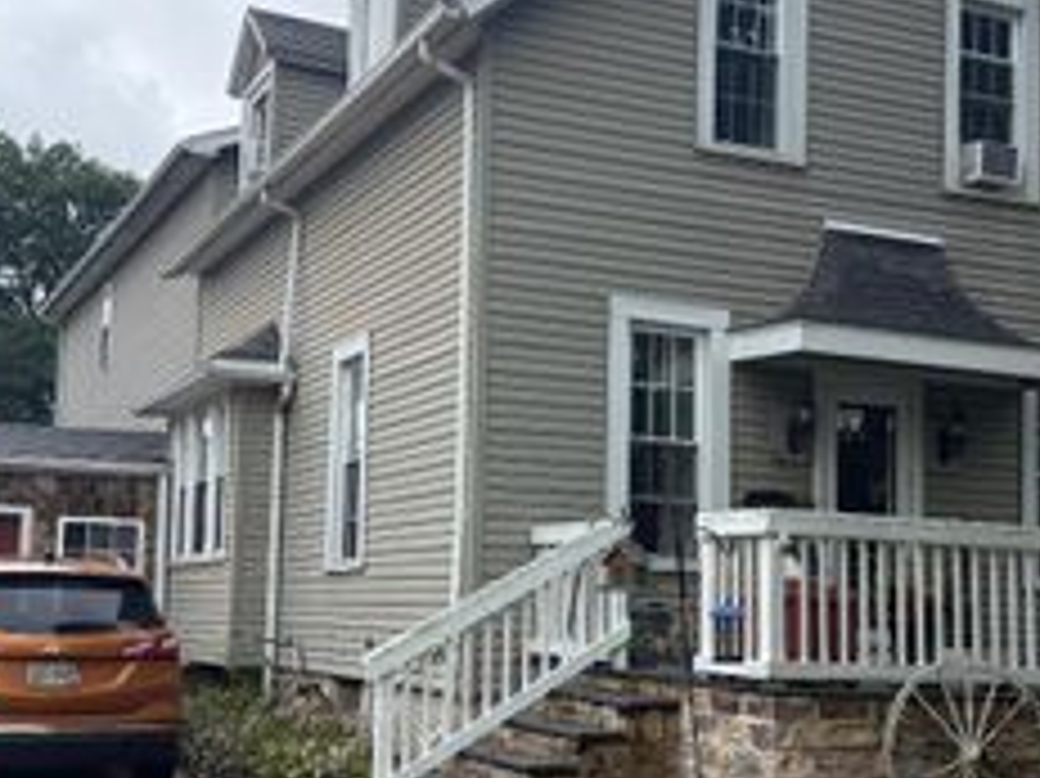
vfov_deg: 27.9
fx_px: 1561
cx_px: 558
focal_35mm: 52
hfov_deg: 36.8
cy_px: 483
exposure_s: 1/1437
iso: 100
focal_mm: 6.76
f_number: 1.78
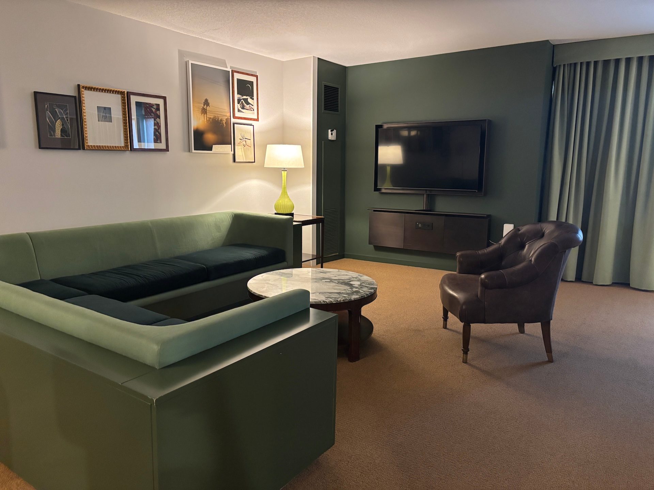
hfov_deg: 67.3
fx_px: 491
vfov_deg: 53.1
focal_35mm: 26
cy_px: 245
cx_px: 327
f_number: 1.6
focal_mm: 5.96
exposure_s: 1/30
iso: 500
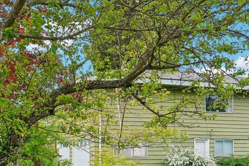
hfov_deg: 35.2
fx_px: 387
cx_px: 76
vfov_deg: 23.4
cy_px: 158
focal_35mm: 56
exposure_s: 1/60
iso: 400
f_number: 8
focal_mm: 24
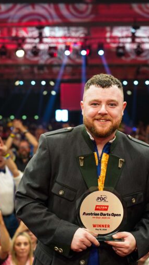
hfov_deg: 18.0
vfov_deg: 31.4
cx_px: 71
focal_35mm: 67
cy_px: 134
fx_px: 470
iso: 3200
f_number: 2.8
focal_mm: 42
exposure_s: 1/400
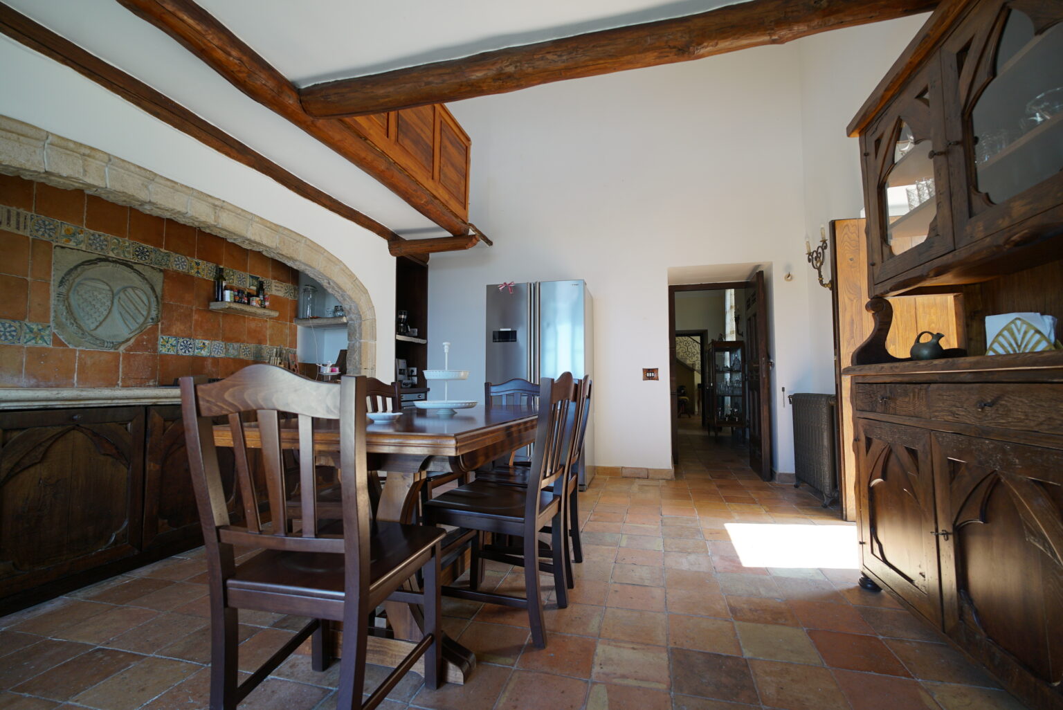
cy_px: 355
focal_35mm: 16
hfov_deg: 94.9
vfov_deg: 72.1
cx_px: 532
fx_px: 487
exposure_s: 1/60
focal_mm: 16.5
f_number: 4
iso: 160
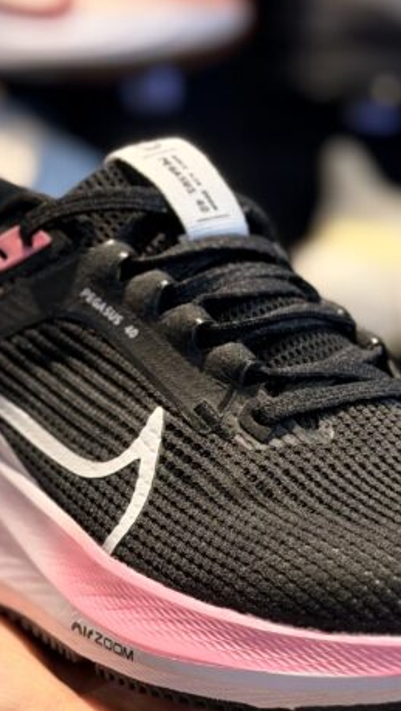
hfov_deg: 11.4
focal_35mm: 106
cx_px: 153
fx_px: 2002
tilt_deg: -8.7
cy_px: 506
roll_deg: -0.2
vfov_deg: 20.1
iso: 64
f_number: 1.78
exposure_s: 1/100
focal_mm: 6.76
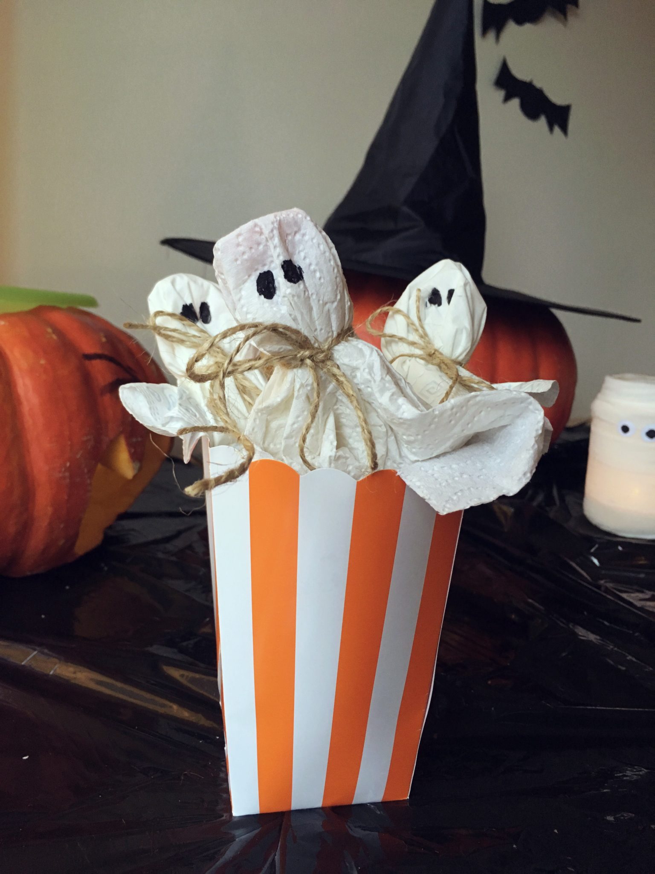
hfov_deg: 48.2
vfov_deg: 61.7
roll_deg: -1.0
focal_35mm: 29
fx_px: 732
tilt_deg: -11.6
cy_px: 437
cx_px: 328
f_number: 2.2
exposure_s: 1/33
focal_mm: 4.15
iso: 160
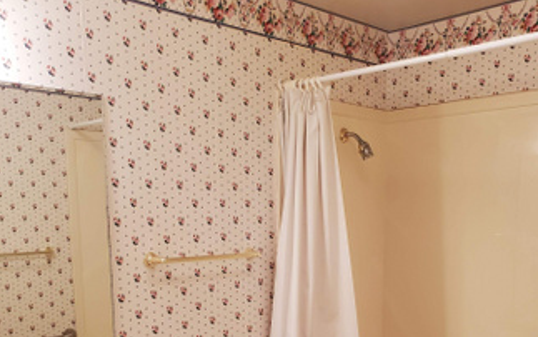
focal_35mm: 41
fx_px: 601
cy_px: 319
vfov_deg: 29.6
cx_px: 281
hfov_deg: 48.2
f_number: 2.4
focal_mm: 4.3
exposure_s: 1/40
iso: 200
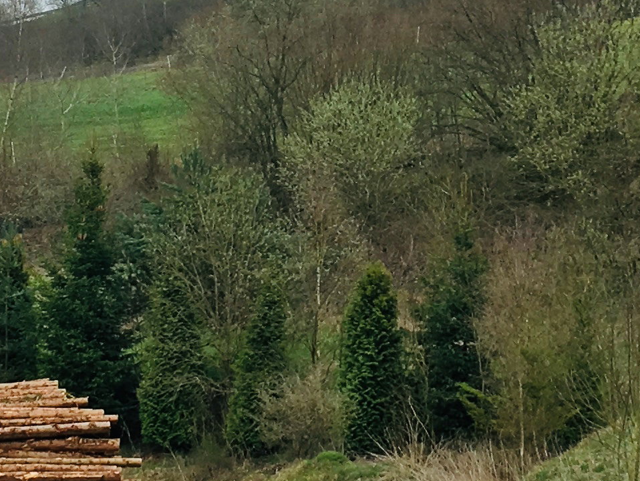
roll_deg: -0.8
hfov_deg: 16.1
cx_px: 454
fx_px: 2256
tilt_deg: +3.4
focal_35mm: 122
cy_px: 77
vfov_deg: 12.1
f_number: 2.2
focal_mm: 4.15
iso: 25
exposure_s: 1/605
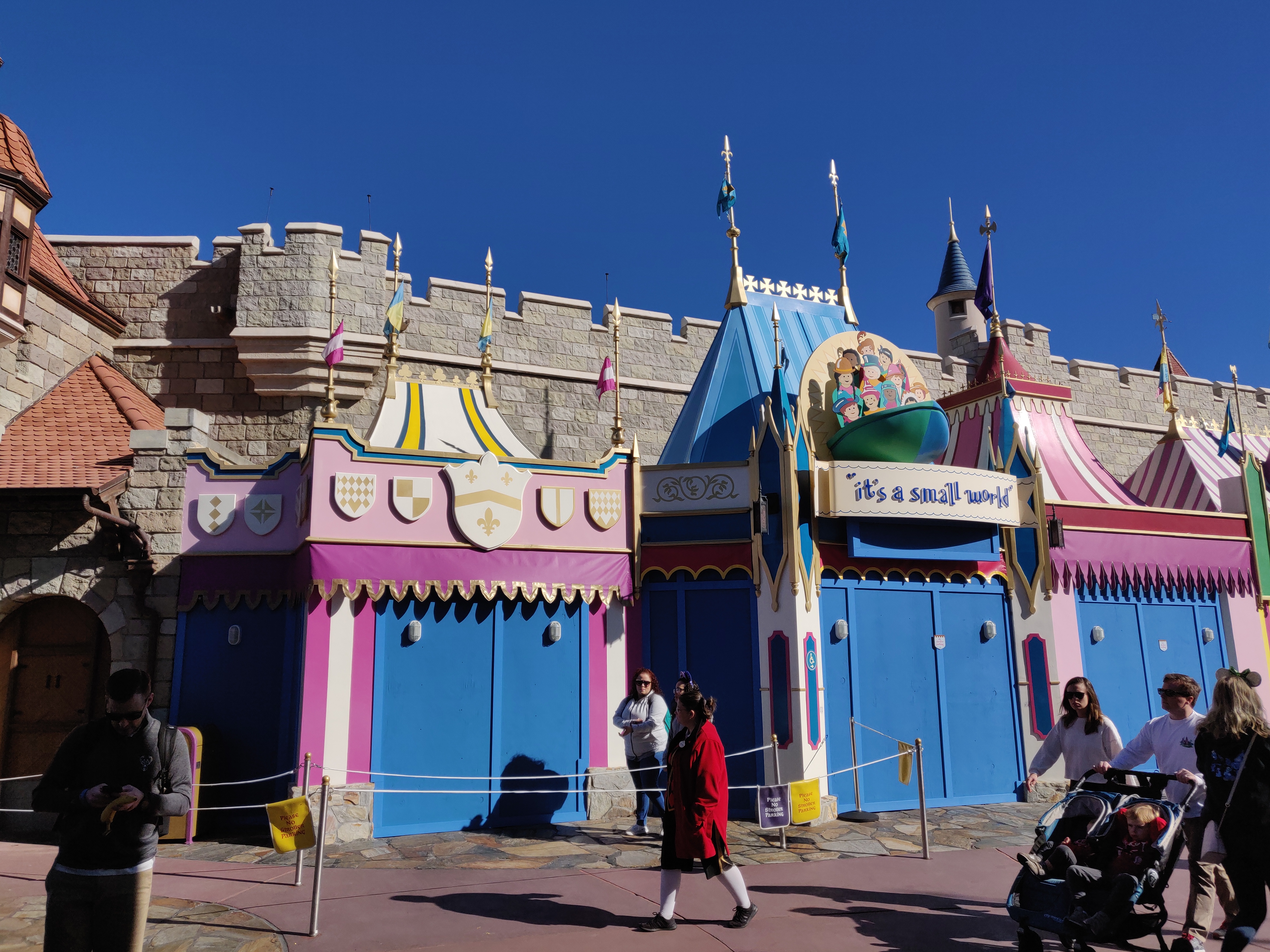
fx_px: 917
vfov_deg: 54.9
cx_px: 635
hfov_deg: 69.4
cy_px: 476
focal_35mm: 25
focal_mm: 4.25
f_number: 1.7
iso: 100
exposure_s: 1/3749
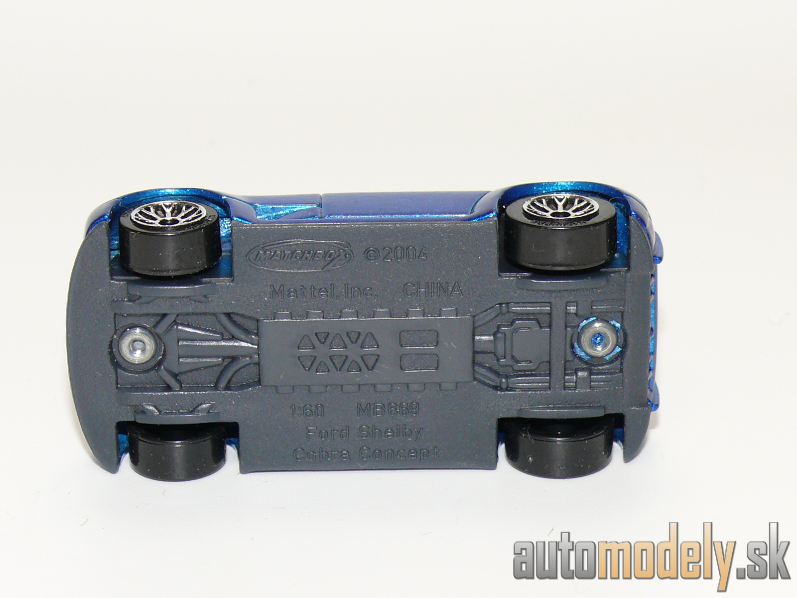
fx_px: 2901
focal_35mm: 126
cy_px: 299
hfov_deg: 15.6
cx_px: 398
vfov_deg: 11.8
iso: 100
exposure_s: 1/30
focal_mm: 15.1
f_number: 4
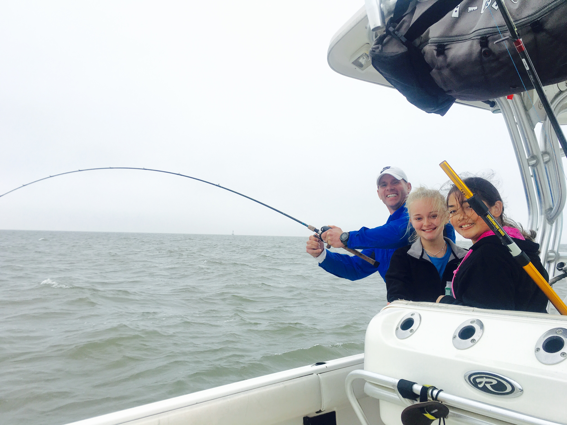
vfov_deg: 48.2
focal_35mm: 29
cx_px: 284
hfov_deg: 61.7
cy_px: 212
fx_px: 475
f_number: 2.2
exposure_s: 1/1603
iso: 25
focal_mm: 4.15
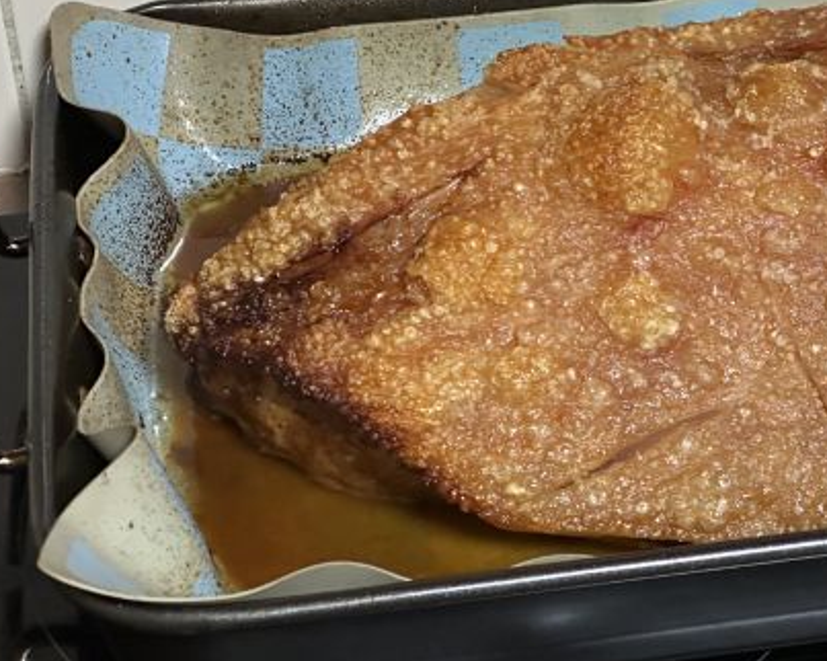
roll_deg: +1.4
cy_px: 255
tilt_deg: -35.6
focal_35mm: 112
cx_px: 585
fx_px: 2740
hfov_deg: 17.1
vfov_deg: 13.7
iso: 1000
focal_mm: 9
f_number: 2.8
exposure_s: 1/34
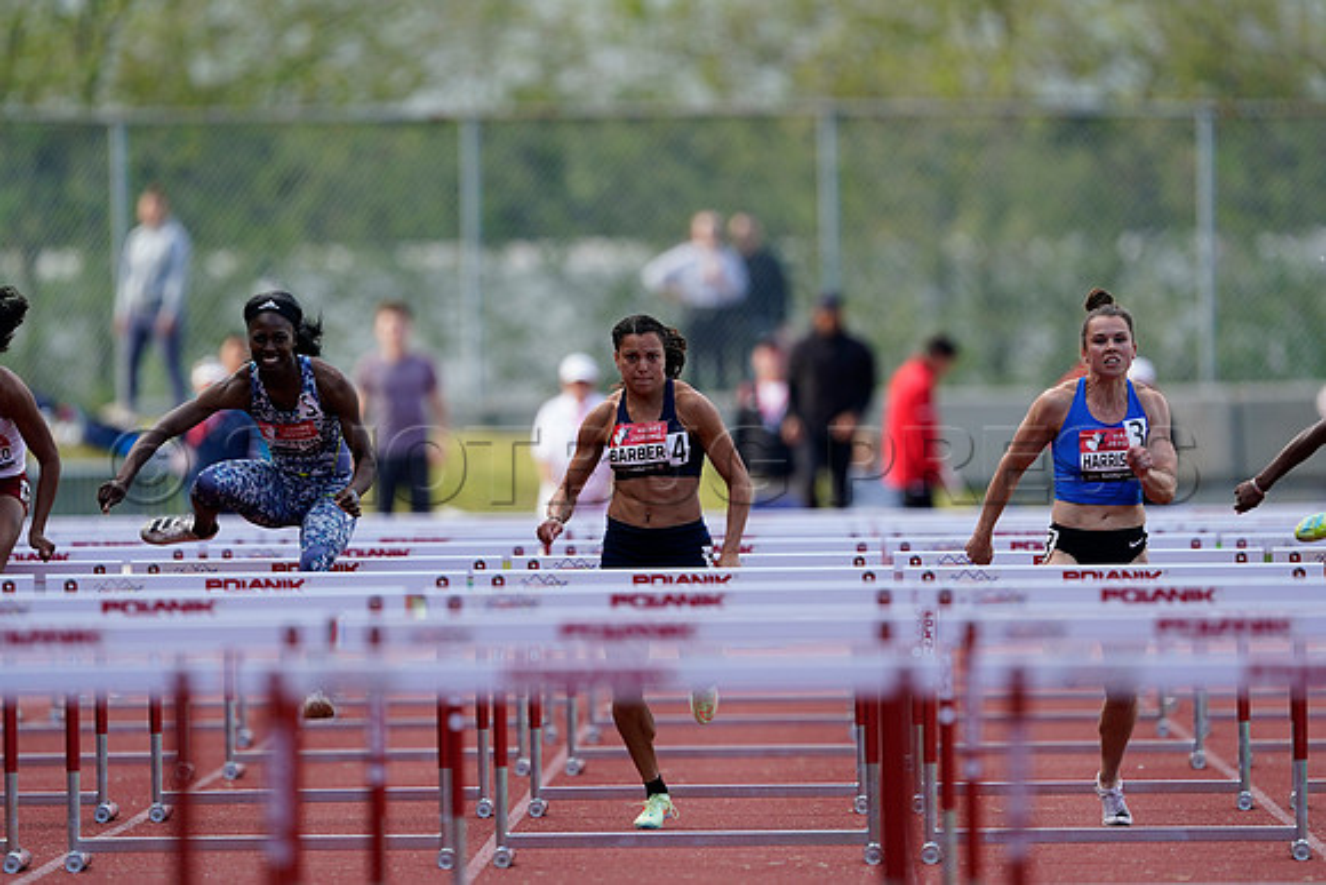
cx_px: 663
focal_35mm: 600
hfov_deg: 3.4
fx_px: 22104
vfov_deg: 2.3
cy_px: 442
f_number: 5
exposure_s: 1/640
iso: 500
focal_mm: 600
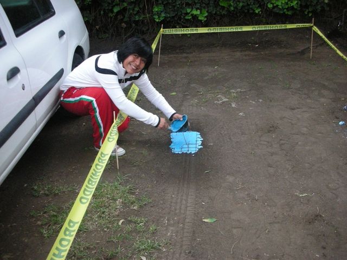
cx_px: 174
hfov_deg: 52.6
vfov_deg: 40.7
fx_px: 351
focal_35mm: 35
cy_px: 130
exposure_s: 1/186
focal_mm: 5.8
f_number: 3
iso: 400
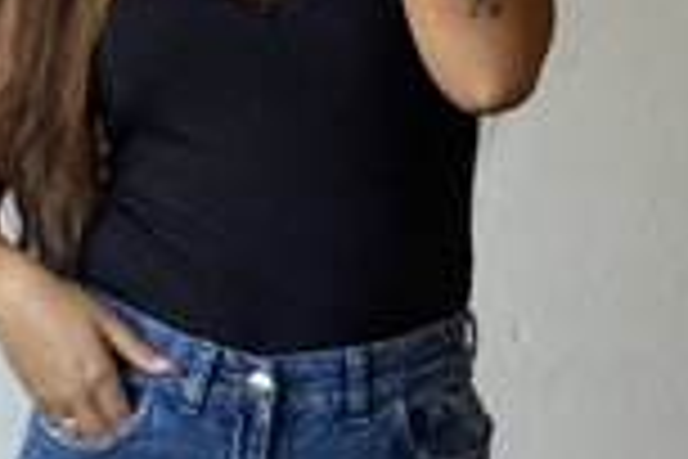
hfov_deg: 11.8
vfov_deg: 7.9
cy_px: 461
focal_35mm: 174
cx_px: 369
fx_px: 3325
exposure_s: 1/121
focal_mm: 6.76
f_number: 1.78
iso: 64
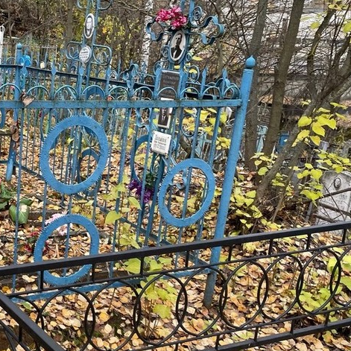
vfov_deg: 33.9
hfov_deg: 31.4
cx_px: -4
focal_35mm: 50
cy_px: 214
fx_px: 574
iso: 40
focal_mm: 4.2
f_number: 1.6
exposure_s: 1/121
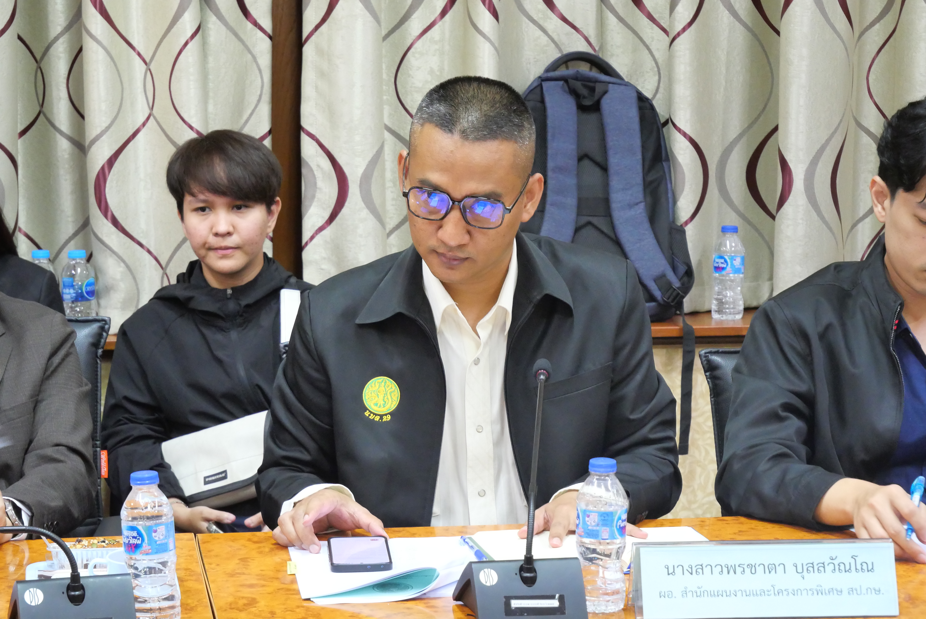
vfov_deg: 14.1
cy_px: 310
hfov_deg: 21.0
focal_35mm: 97
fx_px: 2497
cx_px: 463
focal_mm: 47
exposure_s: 1/15
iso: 3200
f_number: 5.6
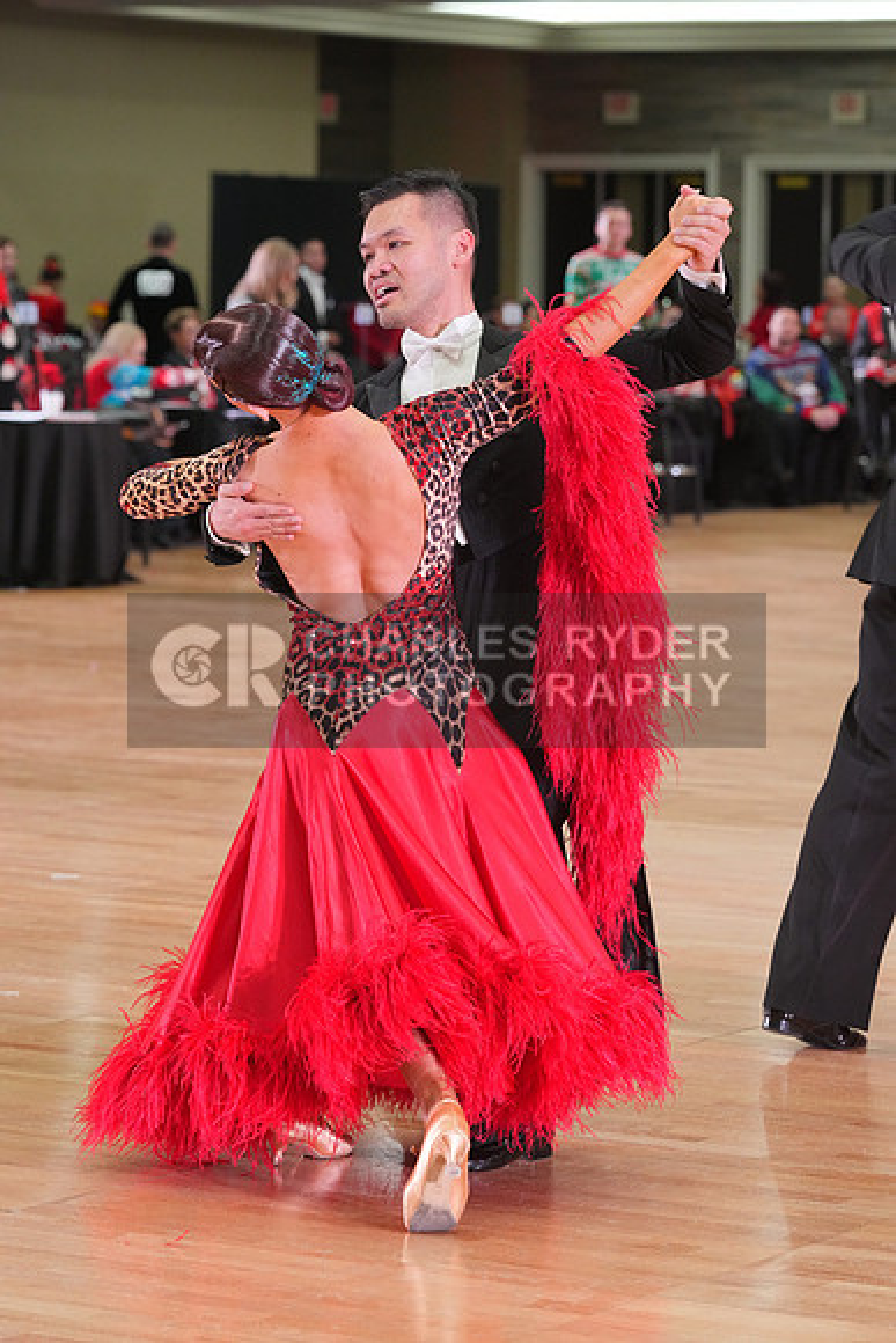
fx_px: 4887
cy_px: 672
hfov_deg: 10.5
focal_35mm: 131
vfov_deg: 15.6
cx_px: 448
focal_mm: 131
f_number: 5.6
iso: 3200
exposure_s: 1/200
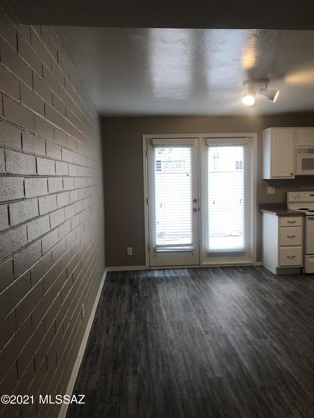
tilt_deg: -4.6
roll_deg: +0.9
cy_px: 209
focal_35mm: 28
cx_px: 157
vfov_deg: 63.4
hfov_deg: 49.7
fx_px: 339
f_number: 1.8
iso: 20
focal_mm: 3.99
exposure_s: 1/60
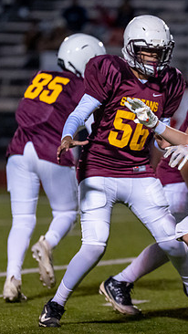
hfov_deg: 2.6
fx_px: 4181
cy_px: 188
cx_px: 172
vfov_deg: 4.6
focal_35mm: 472
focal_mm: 200
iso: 4000
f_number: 2.8
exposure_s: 1/1250
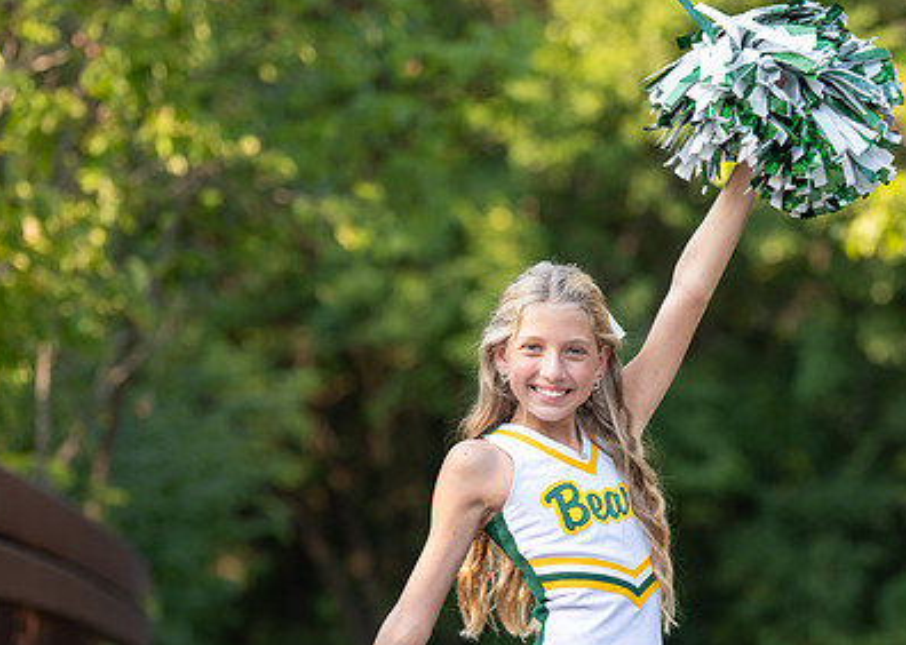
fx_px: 5732
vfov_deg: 6.4
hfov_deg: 9.0
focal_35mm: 223
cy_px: 517
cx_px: 528
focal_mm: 118
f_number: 2.8
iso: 320
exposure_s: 1/800
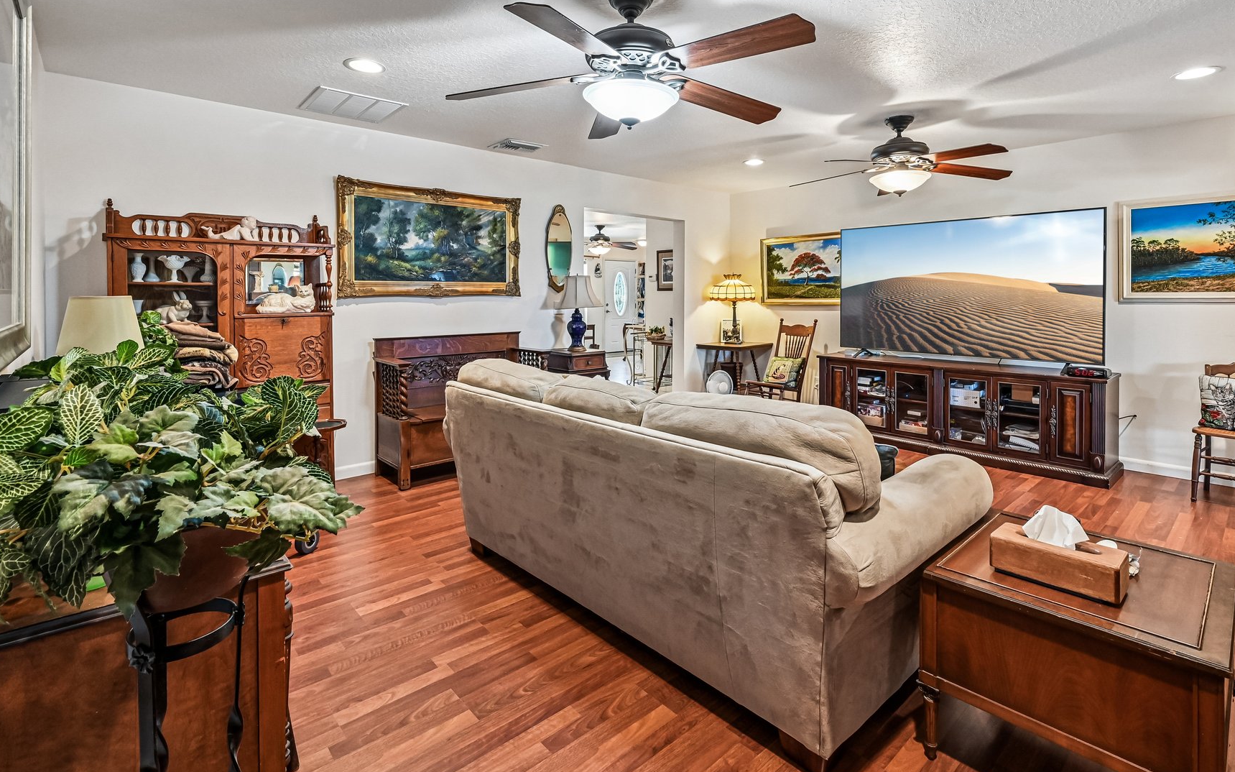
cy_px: 303
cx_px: 624
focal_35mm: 17
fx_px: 572
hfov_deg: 94.4
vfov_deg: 67.2
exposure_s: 1/20
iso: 2500
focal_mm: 14
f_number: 10
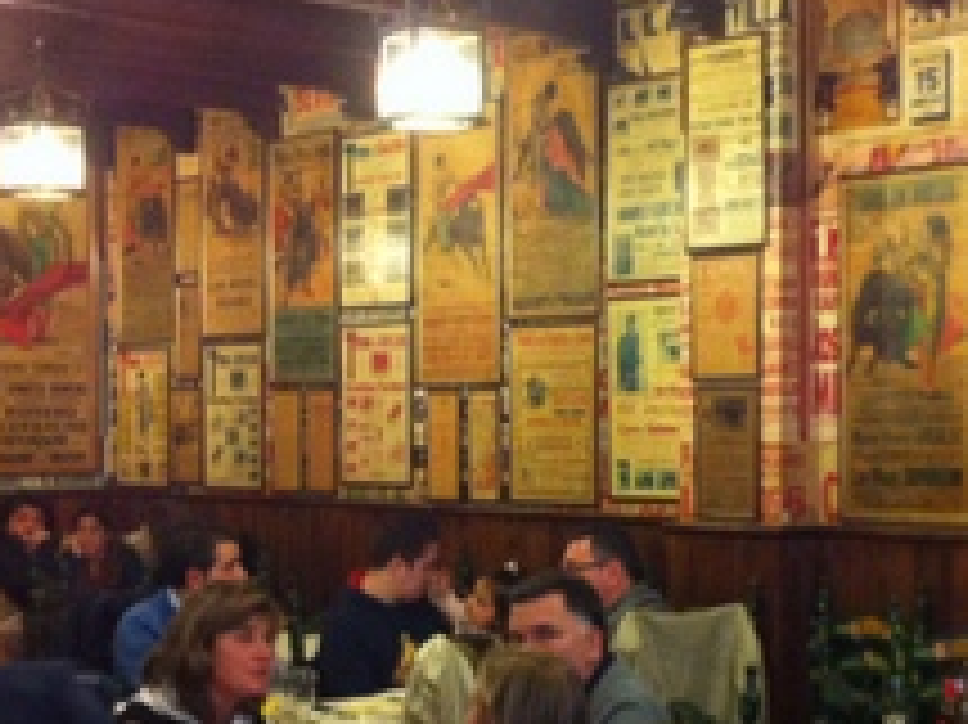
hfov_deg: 24.9
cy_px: 443
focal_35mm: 78
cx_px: 675
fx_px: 2180
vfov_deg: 18.9
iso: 400
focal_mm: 3.85
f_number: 2.8
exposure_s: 1/15
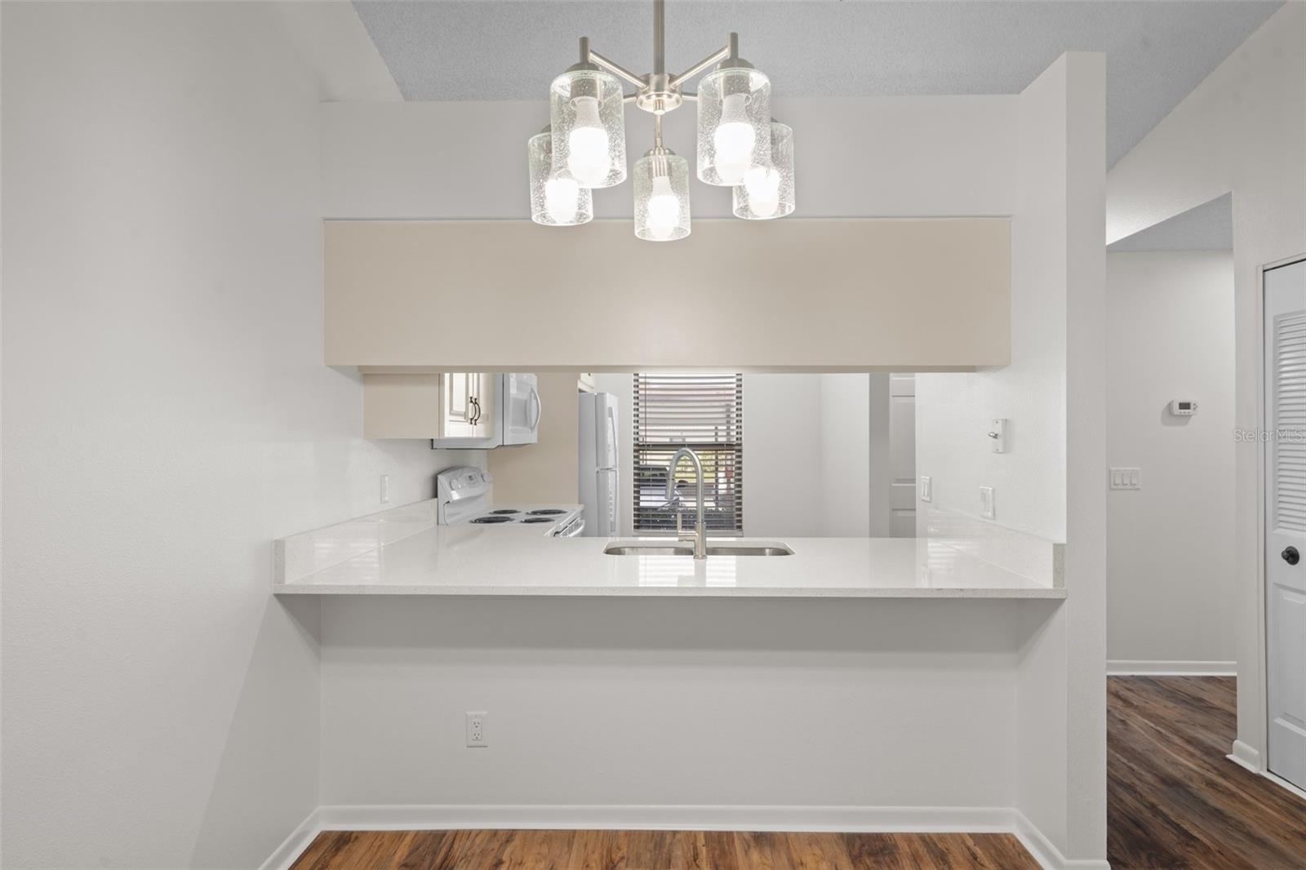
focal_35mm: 20
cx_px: 653
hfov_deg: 84.0
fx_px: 725
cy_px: 435
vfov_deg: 61.9
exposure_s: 1
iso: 320
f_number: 8
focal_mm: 20
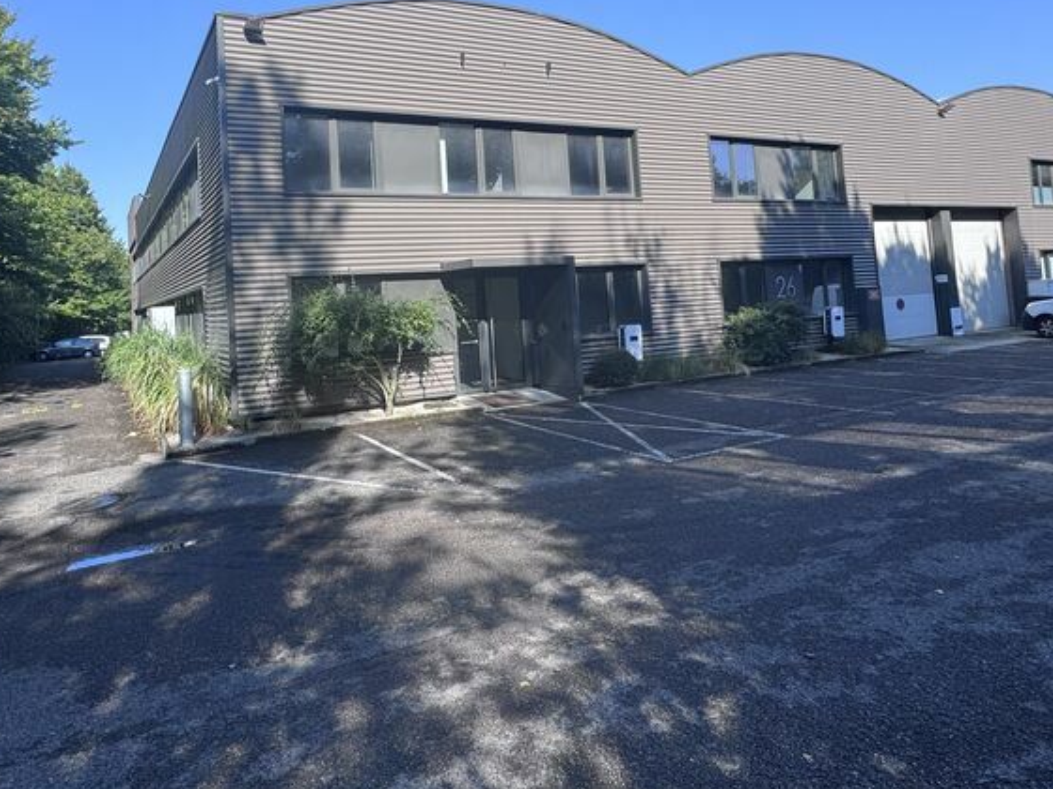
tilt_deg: +4.6
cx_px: 453
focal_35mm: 24
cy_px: 255
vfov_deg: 55.5
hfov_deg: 71.2
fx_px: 730
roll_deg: +3.6
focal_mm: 2.22
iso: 50
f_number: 2.2
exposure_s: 1/821
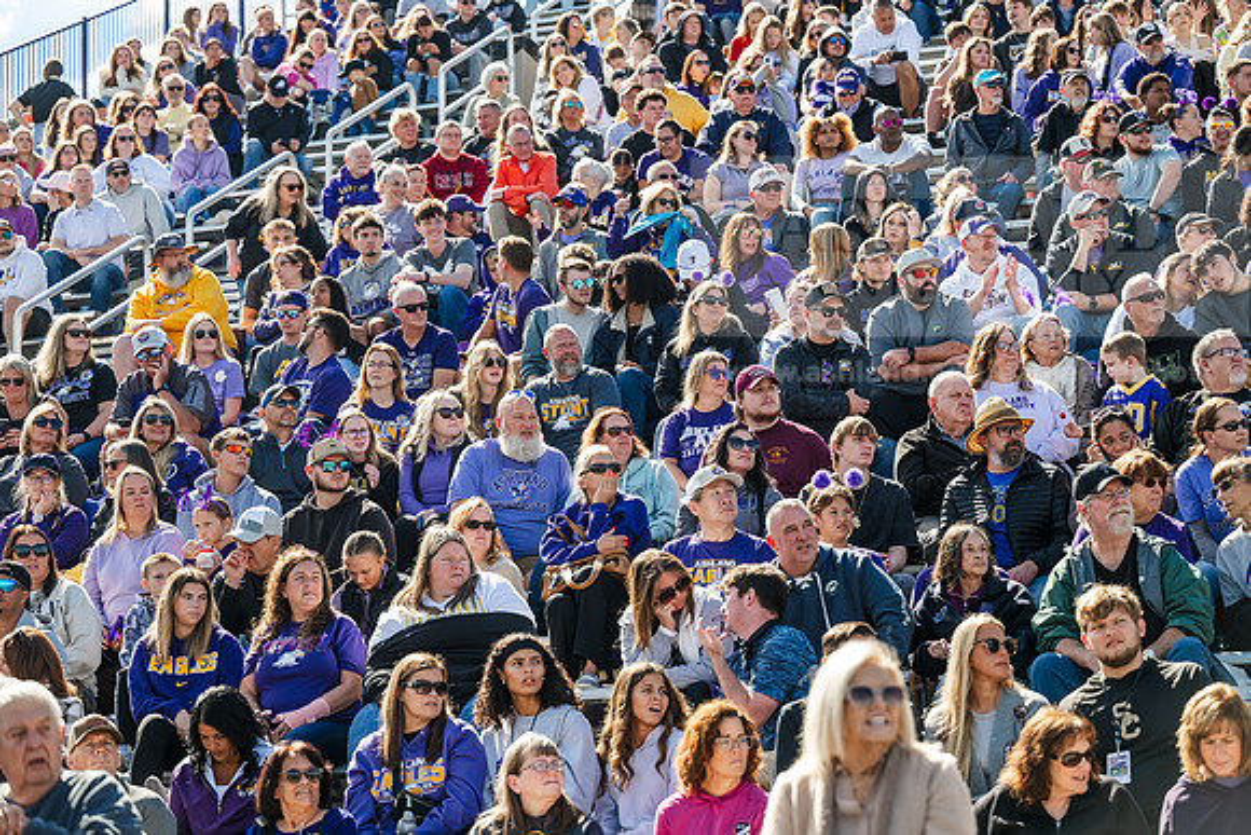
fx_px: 3198
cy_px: 418
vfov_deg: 14.9
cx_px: 626
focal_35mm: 92
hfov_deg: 22.1
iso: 250
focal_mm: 92
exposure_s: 1/1250
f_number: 3.5
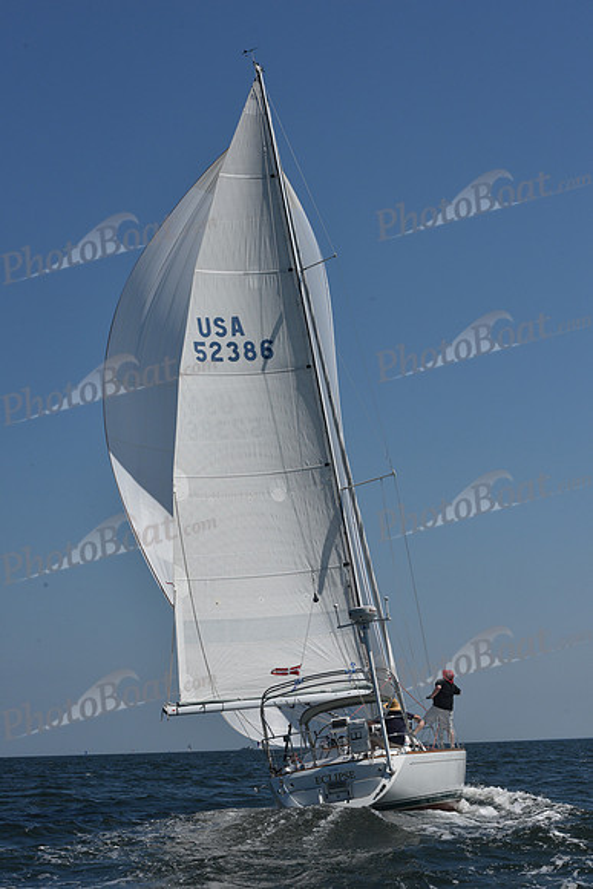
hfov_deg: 19.5
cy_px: 444
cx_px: 296
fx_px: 1728
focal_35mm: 70
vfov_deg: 28.8
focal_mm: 70
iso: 320
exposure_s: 1/1250
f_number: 13
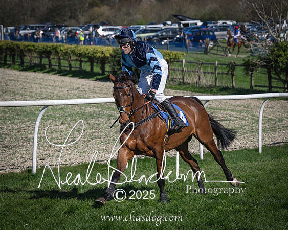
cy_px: 137
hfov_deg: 10.1
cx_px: 180
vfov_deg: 8.1
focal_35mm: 192
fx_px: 1633
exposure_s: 1/3200
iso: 200
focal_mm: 82
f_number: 4
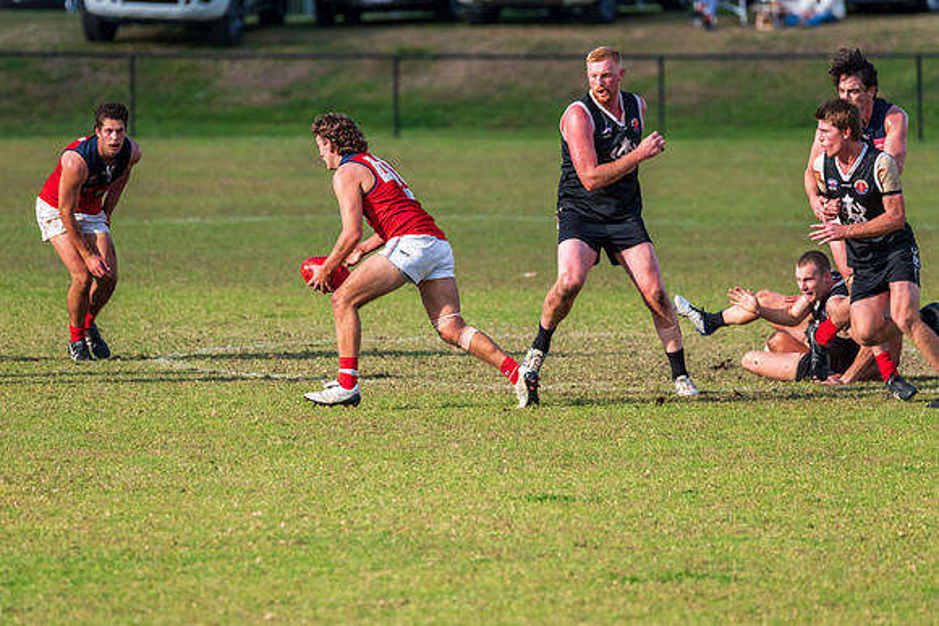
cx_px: 436
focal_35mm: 494
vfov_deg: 2.8
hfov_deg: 4.2
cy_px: 302
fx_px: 12898
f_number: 7.1
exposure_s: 1/1250
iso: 800
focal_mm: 450
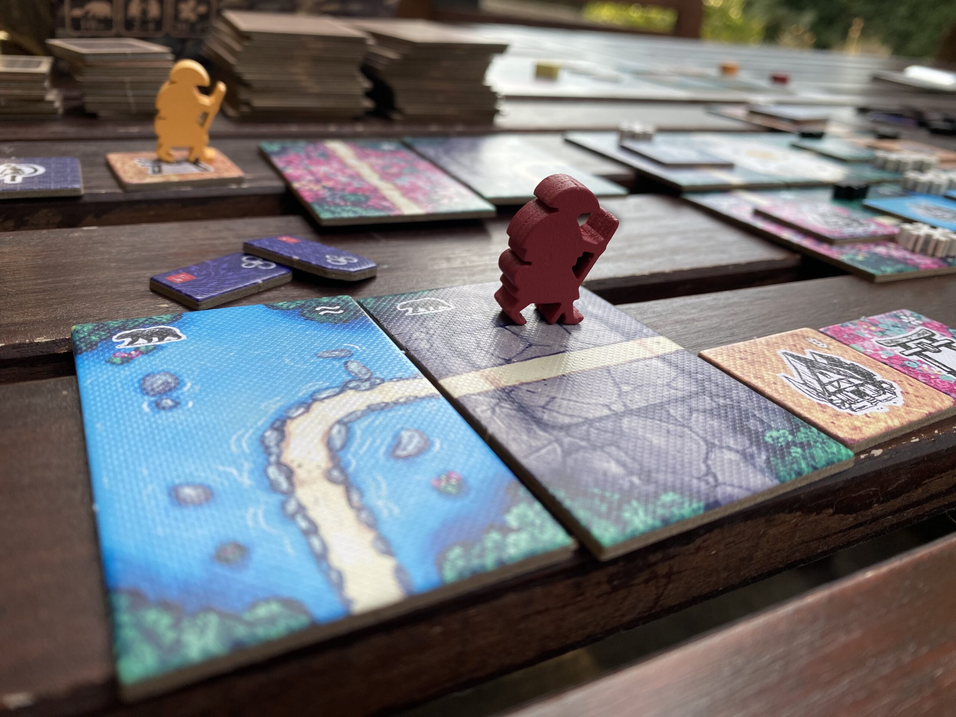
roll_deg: -5.8
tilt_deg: -27.3
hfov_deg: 69.4
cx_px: 478
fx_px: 690
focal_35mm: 25
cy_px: 358
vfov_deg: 54.9
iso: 32
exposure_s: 1/389
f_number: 1.8
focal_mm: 4.25
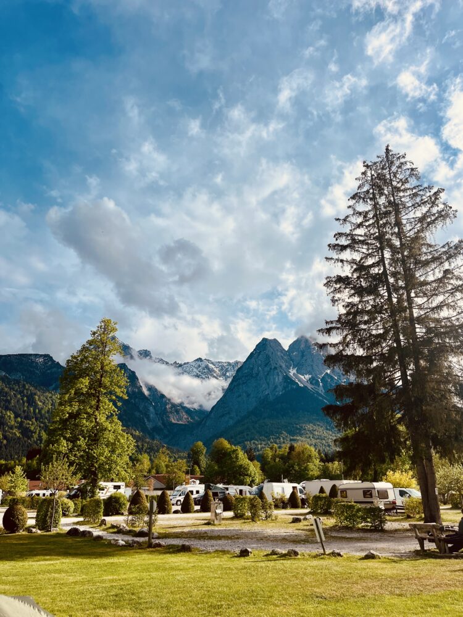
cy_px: 308
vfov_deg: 67.3
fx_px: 464
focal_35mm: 26
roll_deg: -0.7
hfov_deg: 53.1
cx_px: 232
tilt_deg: +21.4
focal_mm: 5.1
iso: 50
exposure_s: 1/6173
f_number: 1.6
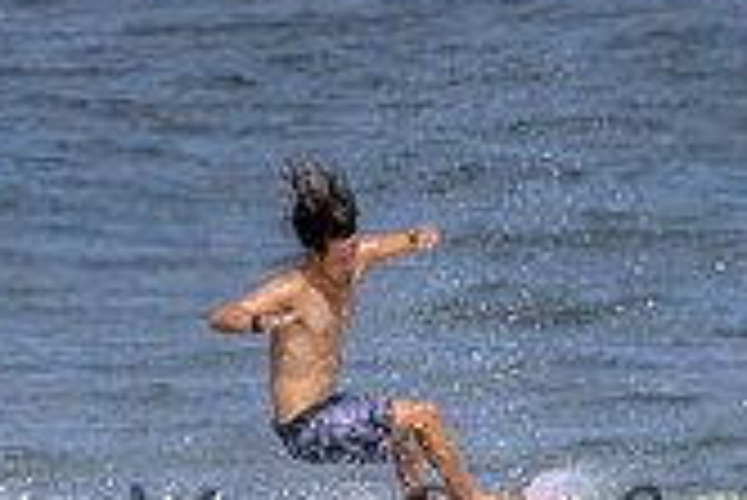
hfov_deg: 0.7
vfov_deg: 0.5
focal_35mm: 2797
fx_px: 58087
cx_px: 594
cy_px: 516
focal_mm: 800
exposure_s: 1/2000
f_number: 11
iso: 450
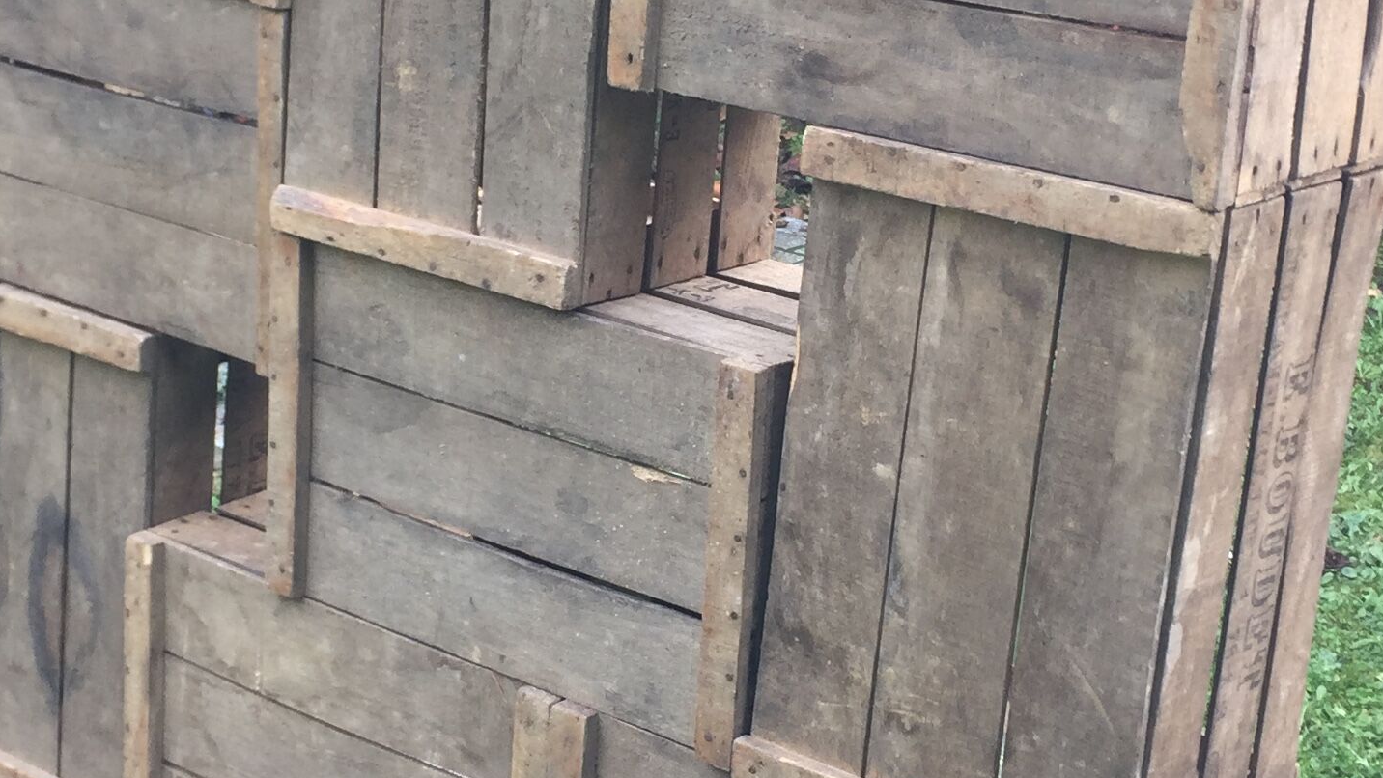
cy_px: 277
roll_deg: -2.0
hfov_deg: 29.3
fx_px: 2641
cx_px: 607
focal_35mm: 72
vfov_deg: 16.7
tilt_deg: -17.7
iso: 32
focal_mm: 4.15
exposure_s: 1/126
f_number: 2.2
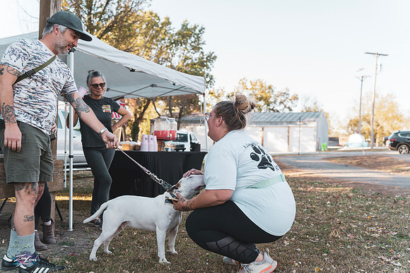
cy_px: 136
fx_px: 399
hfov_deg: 54.4
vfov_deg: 37.9
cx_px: 205
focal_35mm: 35
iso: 100
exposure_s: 1/200
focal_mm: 35
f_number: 2.8
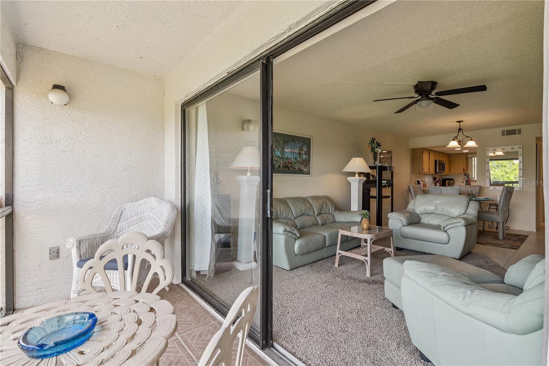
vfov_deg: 73.7
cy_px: 183
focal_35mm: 16
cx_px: 274
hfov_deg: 96.7
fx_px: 244
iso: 800
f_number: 10
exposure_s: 1/125
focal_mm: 16
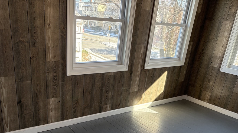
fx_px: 208
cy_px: 103
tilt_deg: -21.6
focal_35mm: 33
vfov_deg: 34.7
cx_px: 107
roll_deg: -4.8
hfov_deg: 59.4
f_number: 1.6
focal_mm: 5.96
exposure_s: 1/158
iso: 125
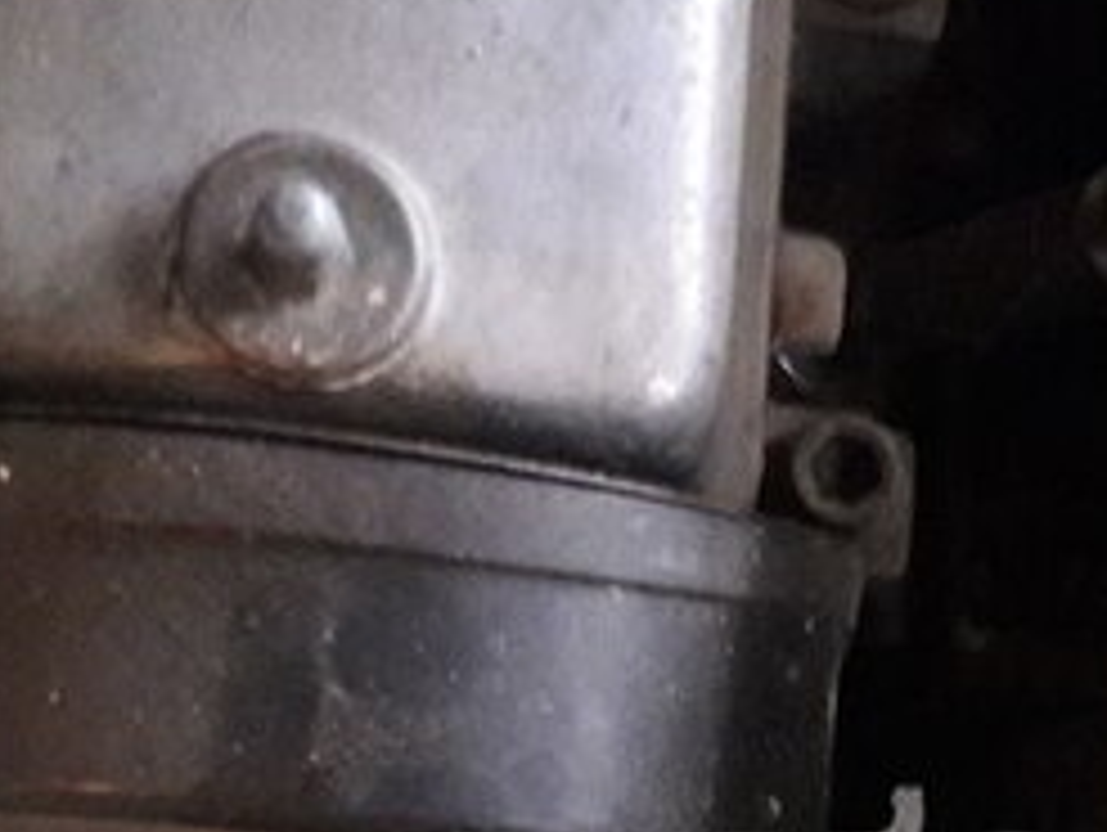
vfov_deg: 18.9
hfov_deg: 25.4
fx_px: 2401
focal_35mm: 75
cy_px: 902
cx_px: 922
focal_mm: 3.7
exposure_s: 1/17
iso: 800
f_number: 1.9
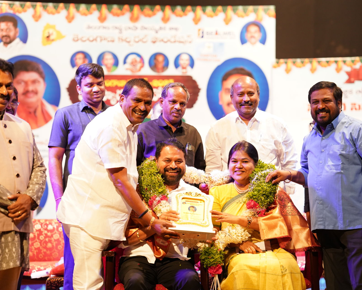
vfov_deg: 16.0
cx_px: 213
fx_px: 1029
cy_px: 145
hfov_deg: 19.9
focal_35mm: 96
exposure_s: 1/160
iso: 1600
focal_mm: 85
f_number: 2
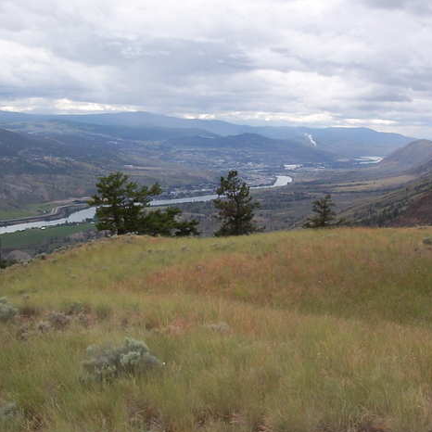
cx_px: 259
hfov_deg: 30.5
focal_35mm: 56
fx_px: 791
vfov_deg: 30.5
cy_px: 182
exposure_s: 1/400
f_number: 4.5
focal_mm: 6
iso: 100
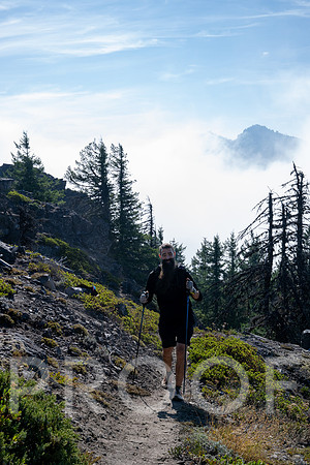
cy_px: 232
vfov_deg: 41.9
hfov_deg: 28.6
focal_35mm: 47
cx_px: 155
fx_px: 607
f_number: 14
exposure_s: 1/320
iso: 400
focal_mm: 47
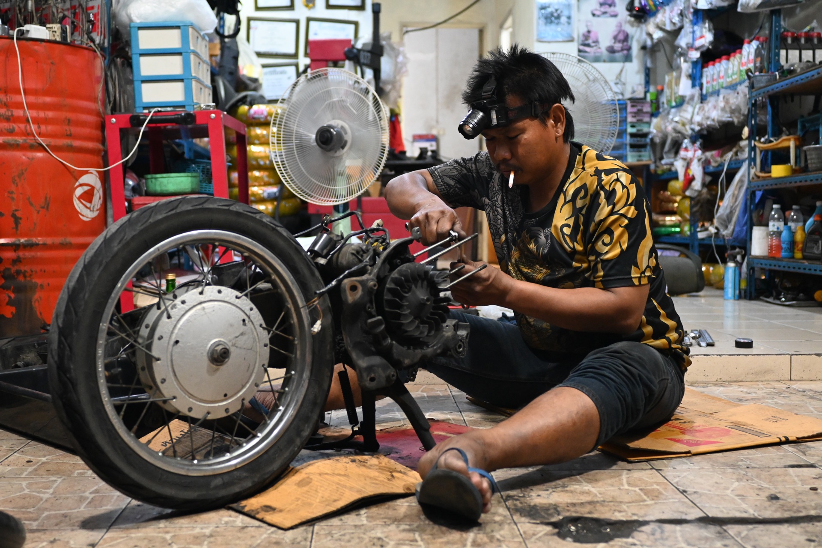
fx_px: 959
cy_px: 274
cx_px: 411
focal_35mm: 42
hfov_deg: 46.4
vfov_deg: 31.9
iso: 3200
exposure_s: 1/100
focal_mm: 28
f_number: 2.8
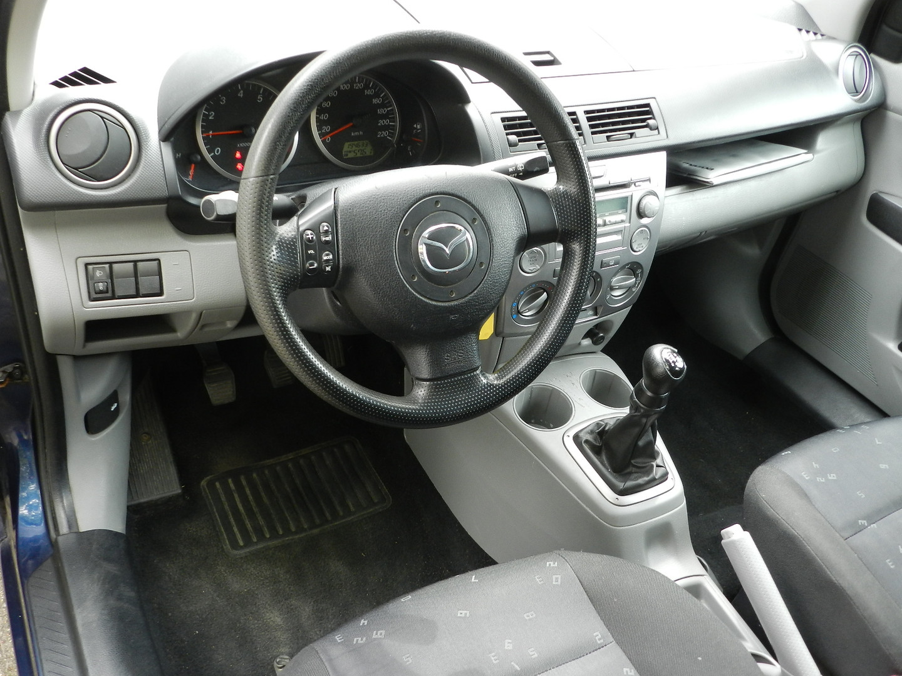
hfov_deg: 56.8
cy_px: 338
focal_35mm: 32
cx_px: 451
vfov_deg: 44.2
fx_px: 834
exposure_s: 1/30
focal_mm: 5.6
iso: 250
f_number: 3.7
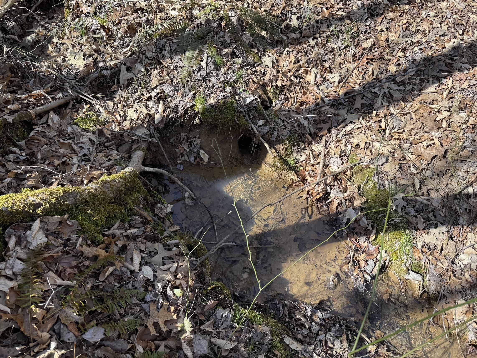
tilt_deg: -50.5
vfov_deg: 56.8
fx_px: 331
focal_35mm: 24
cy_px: 179
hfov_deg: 71.6
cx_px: 238
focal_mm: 6.76
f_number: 1.78
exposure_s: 1/632
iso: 80
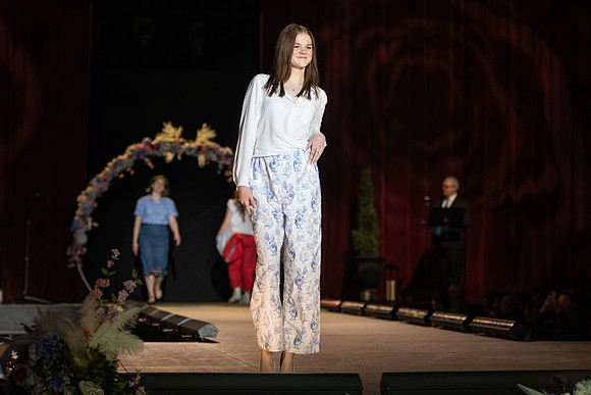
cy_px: 214
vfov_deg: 13.6
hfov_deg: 20.2
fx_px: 1655
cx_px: 302
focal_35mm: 101
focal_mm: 90
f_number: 2.8
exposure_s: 1/800
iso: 640
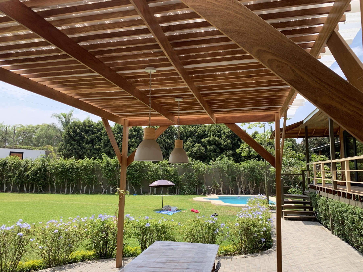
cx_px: 182
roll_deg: -0.4
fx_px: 273
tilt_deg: +6.9
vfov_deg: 53.1
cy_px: 136
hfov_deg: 67.3
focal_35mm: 26
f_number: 1.8
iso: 25
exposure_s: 1/887
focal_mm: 4.25
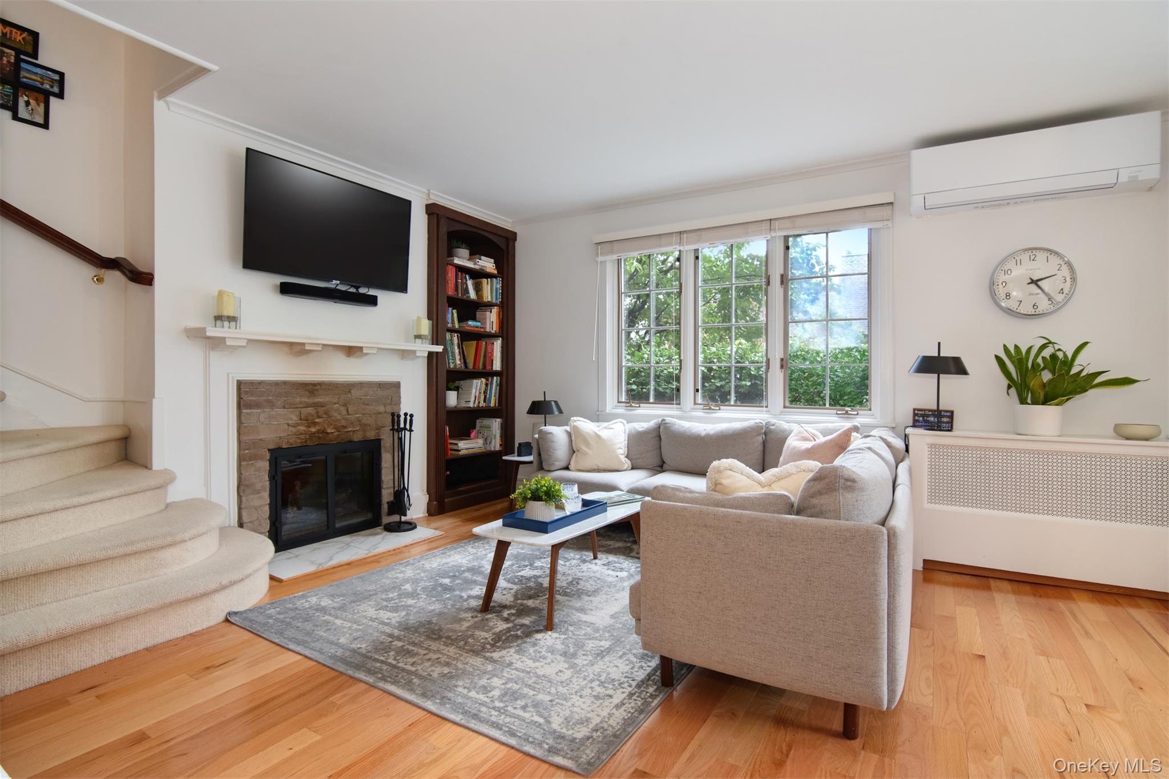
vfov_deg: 72.0
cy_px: 390
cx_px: 584
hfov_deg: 95.0
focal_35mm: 16
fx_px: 536
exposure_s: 1/40
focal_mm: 11
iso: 640
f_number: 8
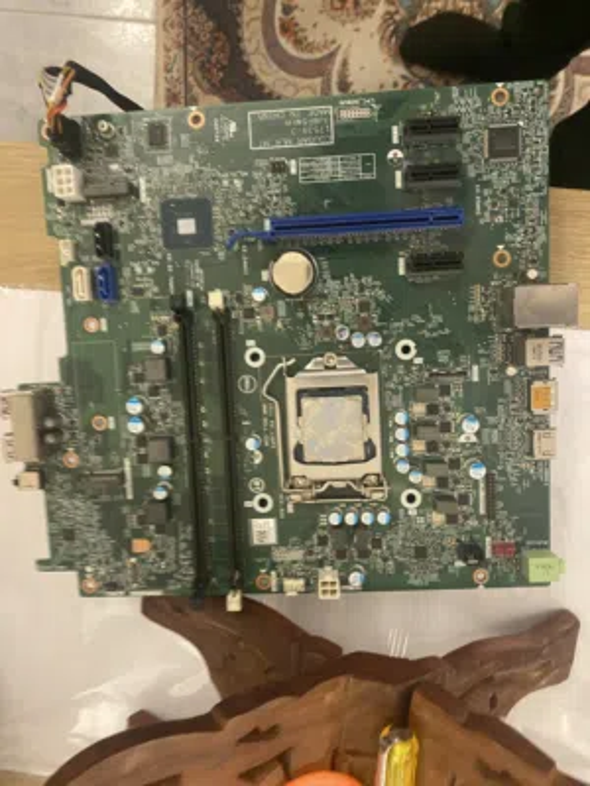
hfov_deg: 53.1
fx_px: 591
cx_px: 295
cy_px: 393
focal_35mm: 26
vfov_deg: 67.3
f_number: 1.8
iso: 640
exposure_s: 1/33
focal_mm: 4.25
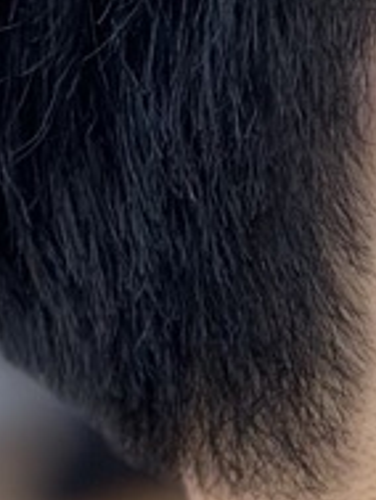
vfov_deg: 5.6
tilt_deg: -5.0
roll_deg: +5.1
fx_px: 5136
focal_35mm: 355
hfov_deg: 4.2
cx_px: 643
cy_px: 50
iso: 80
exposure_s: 1/203
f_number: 1.78
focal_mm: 6.86
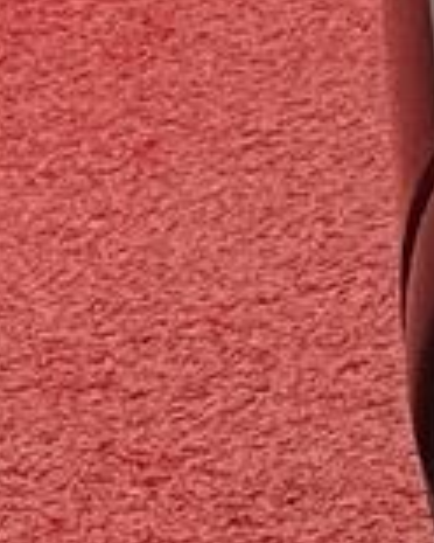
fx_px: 6984
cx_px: 2415
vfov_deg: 4.4
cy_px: -732
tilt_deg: -13.7
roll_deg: -1.0
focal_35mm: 435
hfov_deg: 3.2
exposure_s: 1/102
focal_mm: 6.76
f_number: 1.78
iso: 100
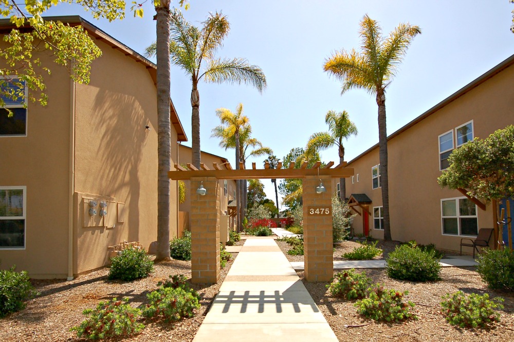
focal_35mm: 15
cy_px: 171
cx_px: 257
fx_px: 214
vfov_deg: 77.2
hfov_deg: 100.5
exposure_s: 1/500
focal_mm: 10
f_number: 11
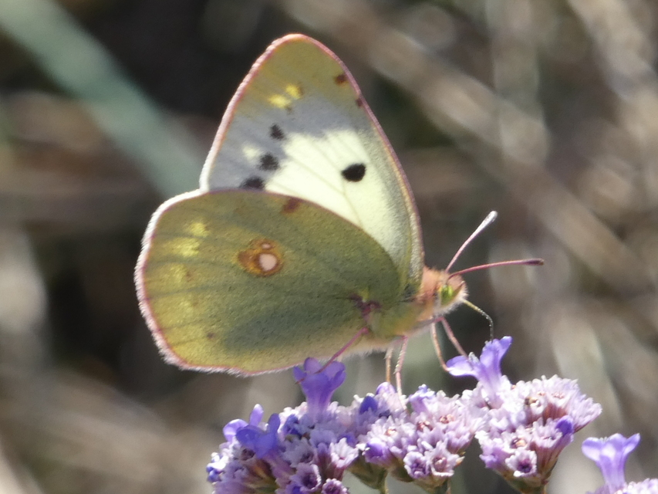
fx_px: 8137
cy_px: 247
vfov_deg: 3.5
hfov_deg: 4.6
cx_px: 329
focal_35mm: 428
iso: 160
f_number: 5.6
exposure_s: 1/125
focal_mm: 76.7
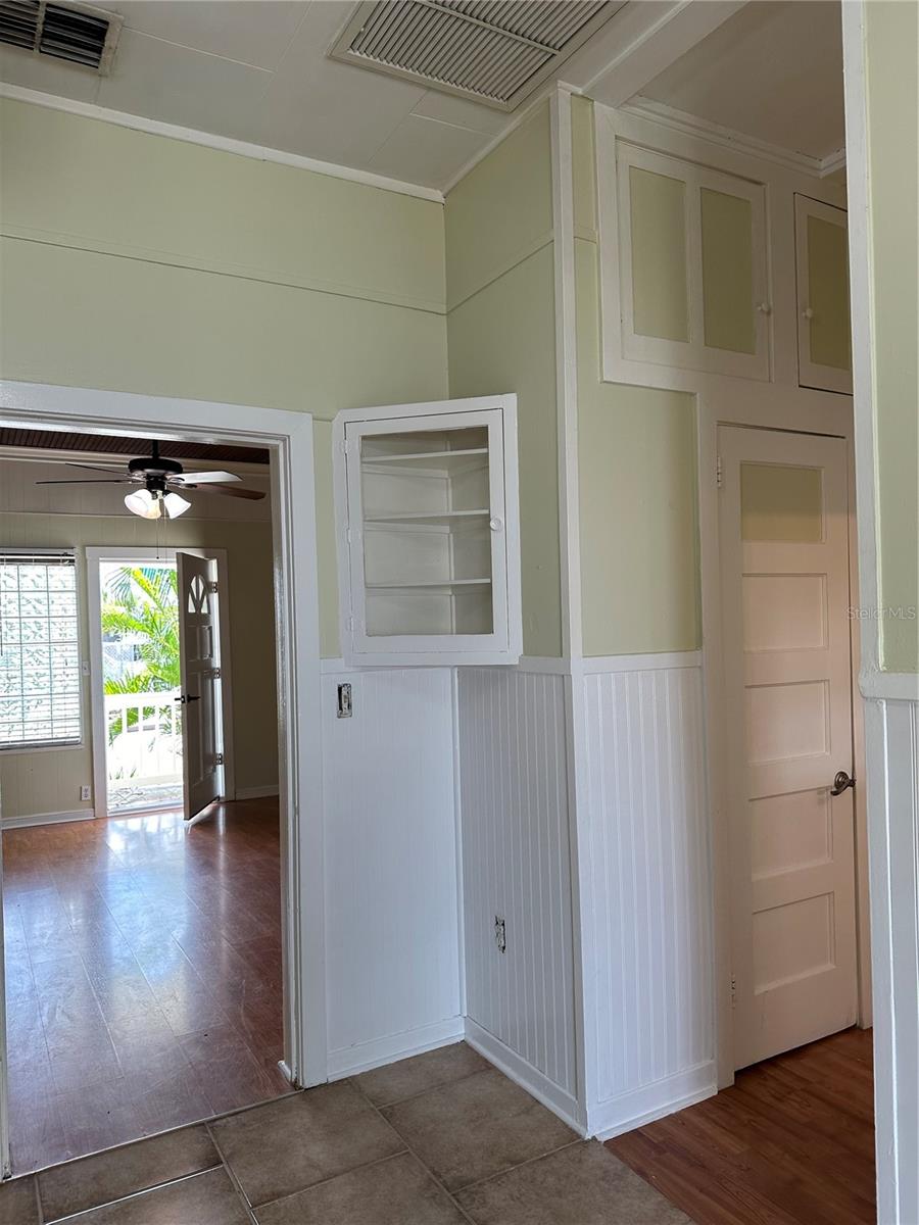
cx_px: 460
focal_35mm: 24
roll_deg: -1.0
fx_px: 850
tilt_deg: +0.2
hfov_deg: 56.8
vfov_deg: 71.6
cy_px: 612
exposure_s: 1/148
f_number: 1.78
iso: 125
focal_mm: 6.86
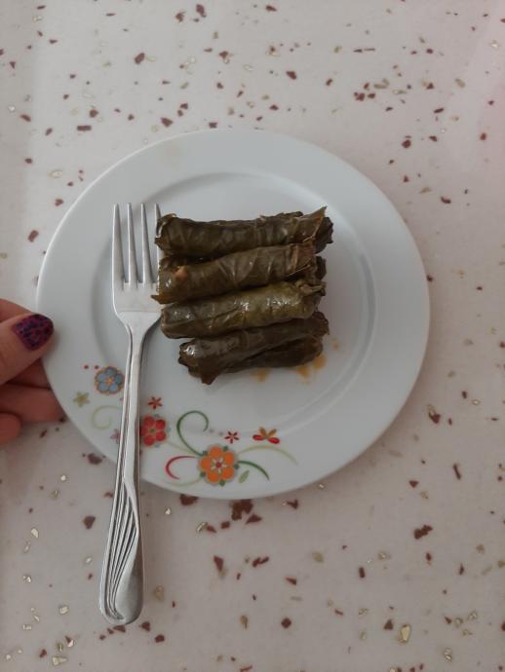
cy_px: 336
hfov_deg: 51.4
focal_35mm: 27
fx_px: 525
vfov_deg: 65.3
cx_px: 252
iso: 250
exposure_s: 1/25
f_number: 1.7
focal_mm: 3.93
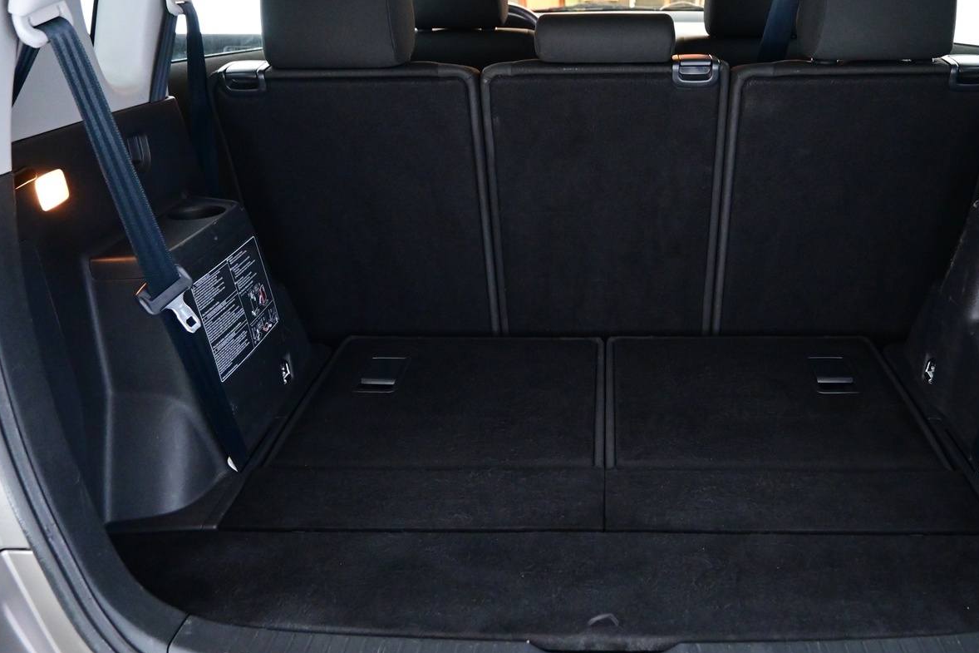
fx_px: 897
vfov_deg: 39.7
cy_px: 408
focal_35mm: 33
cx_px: 586
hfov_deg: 56.8
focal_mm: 16
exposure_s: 1/25
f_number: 3.5
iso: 3600
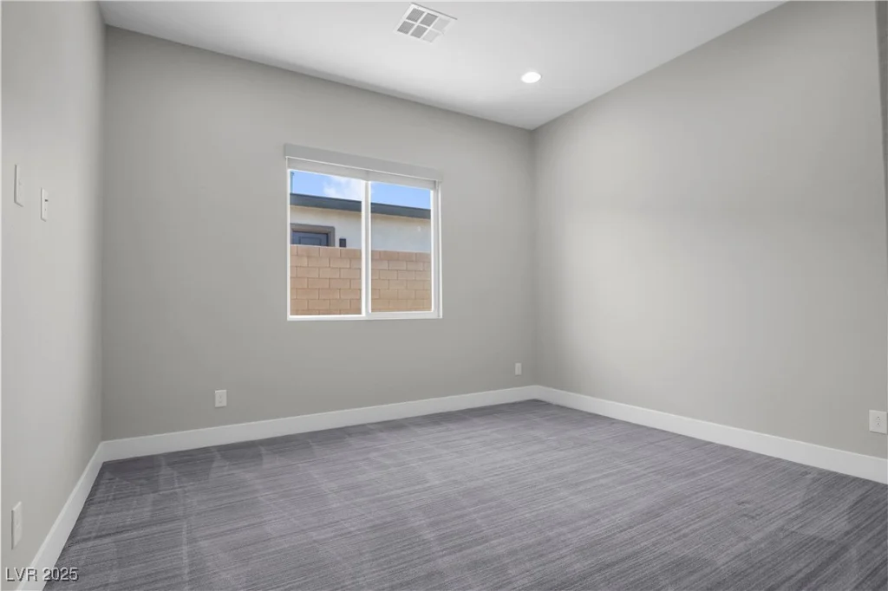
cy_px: 296
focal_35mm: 18
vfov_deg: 67.3
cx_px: 444
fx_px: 444
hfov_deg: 90.0
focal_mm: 12
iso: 1000
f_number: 5
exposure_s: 1/50
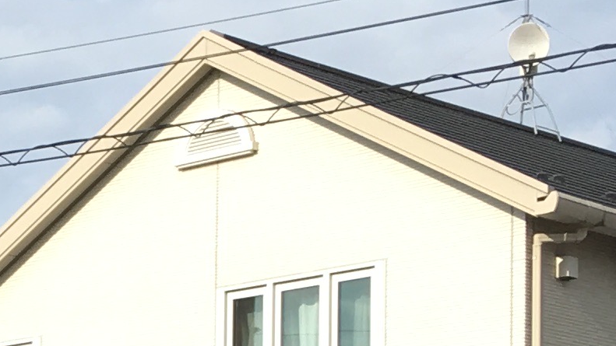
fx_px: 2630
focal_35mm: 161
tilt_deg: +2.3
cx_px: -444
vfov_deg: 7.3
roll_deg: +0.2
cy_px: 662
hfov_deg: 12.4
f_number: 2.2
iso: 25
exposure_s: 1/894
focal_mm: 4.15
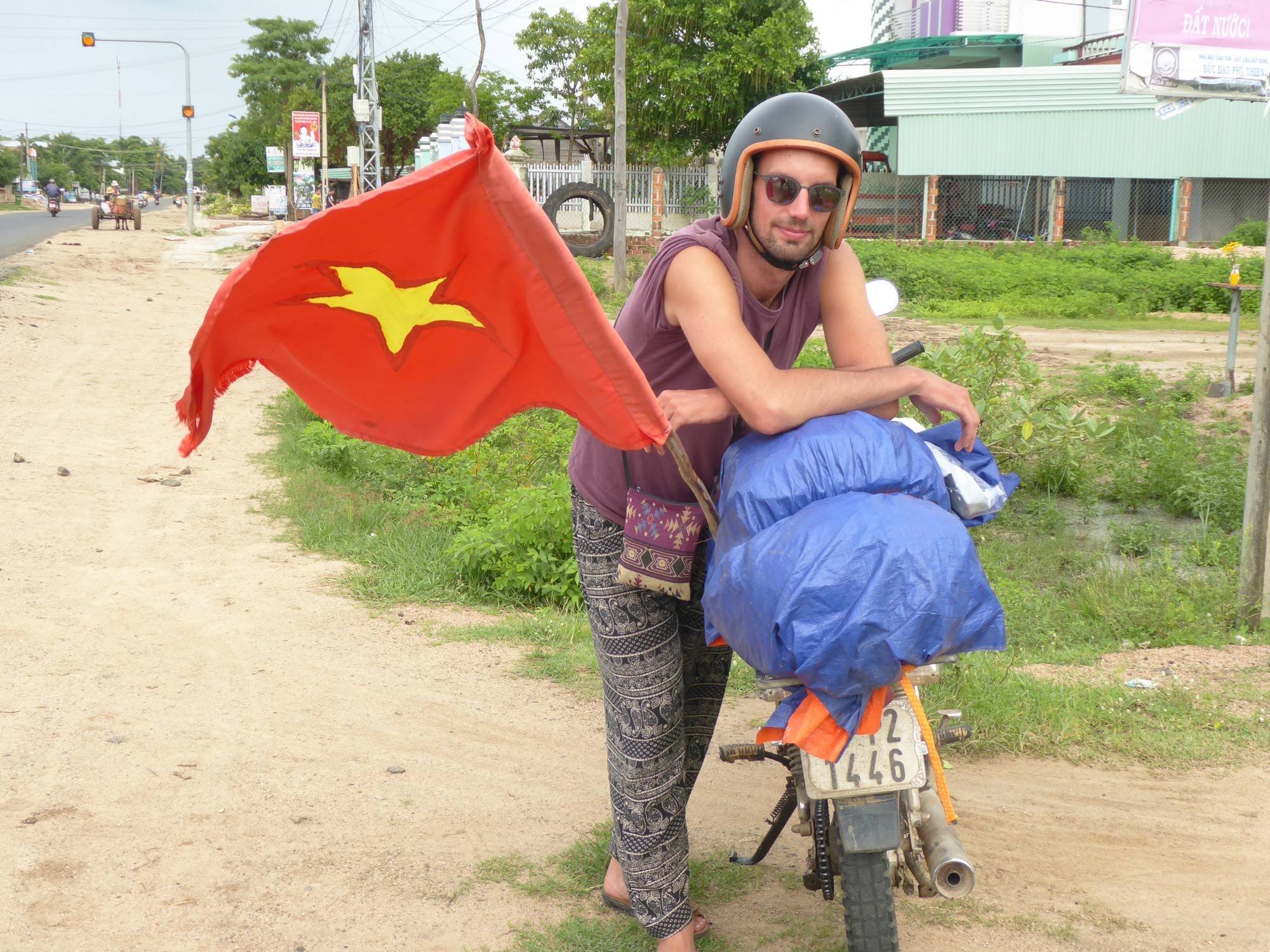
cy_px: 476
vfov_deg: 31.5
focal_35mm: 46
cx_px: 635
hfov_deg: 41.2
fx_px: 1688
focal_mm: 7.8
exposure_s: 1/200
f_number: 3.9
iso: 100
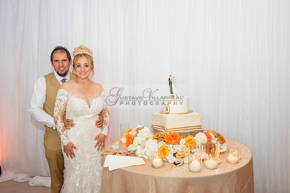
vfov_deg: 41.1
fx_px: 258
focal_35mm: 32
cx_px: 145
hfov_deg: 58.7
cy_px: 96
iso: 1000
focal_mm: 32
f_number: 7.1
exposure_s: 1/160
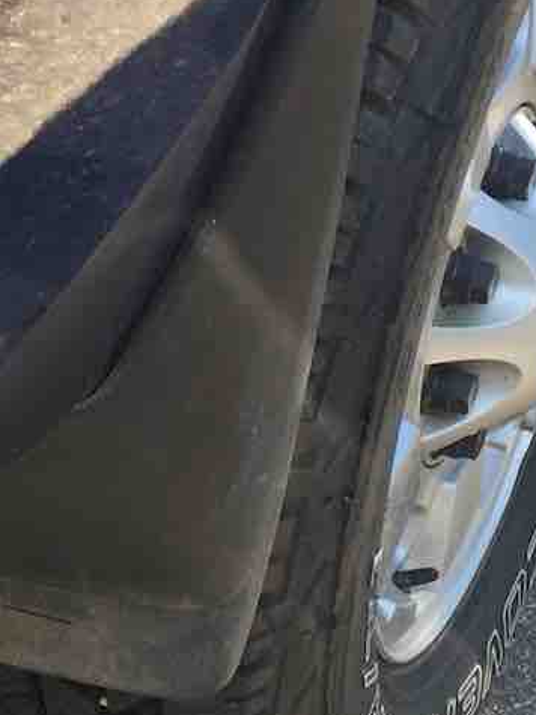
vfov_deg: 22.1
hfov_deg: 15.4
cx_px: -291
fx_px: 1818
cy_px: 202
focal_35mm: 88
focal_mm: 4.15
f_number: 2.2
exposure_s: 1/161
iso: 32
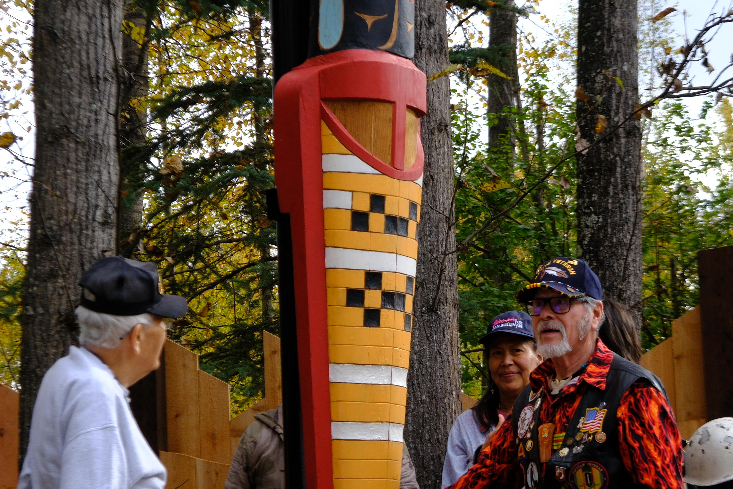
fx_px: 1914
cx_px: 420
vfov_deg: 14.5
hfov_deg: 21.7
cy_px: 323
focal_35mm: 94
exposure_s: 1/180
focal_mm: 30.8
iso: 250
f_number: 5.6
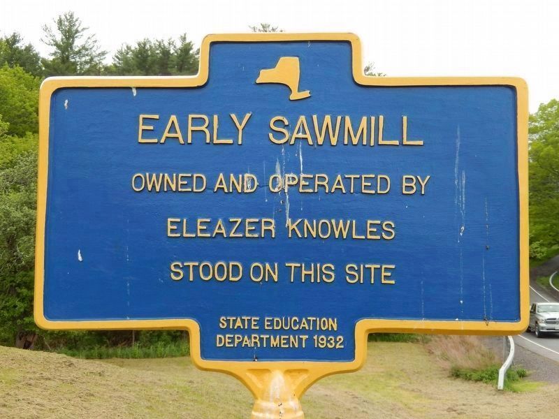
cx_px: 280
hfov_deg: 37.5
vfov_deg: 28.6
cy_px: 210
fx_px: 824
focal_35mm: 51
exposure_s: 1/160
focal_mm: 9.2
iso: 125
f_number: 4.5
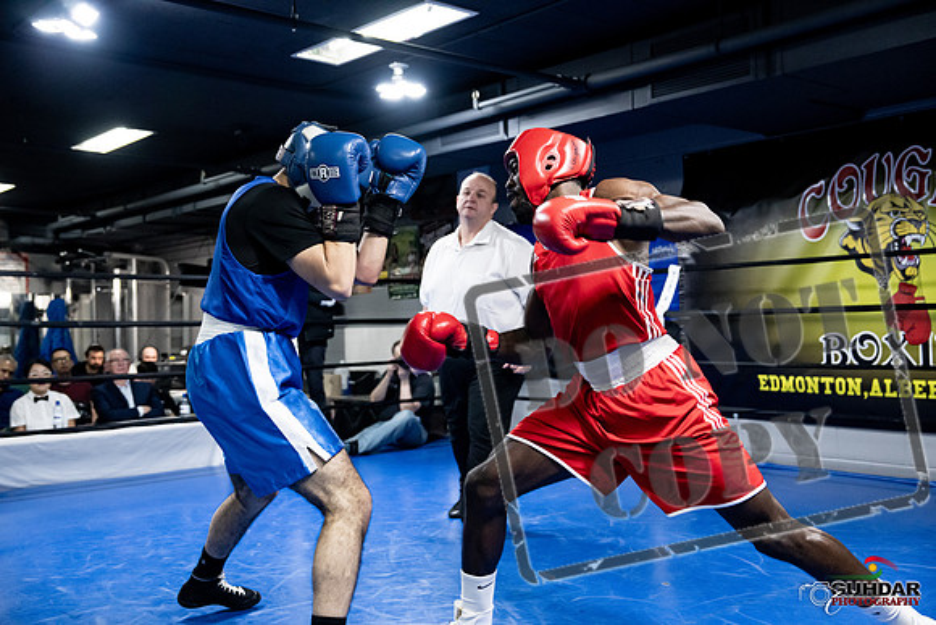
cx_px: 468
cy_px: 312
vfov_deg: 35.1
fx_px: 988
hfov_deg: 50.7
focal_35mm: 38
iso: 8000
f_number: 2.8
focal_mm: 38
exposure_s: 1/1000
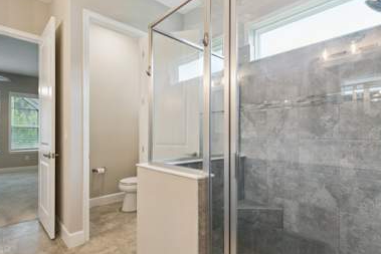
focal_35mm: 19
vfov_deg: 64.6
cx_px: 164
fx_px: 201
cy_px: 135
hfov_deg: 86.4
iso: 640
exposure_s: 1/160
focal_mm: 10
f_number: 2.8
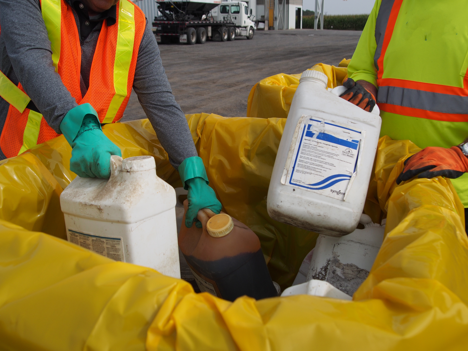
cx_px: 234
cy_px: 176
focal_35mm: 34
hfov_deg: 54.0
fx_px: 460
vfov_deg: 41.8
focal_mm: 17
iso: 200
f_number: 4
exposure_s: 1/2000
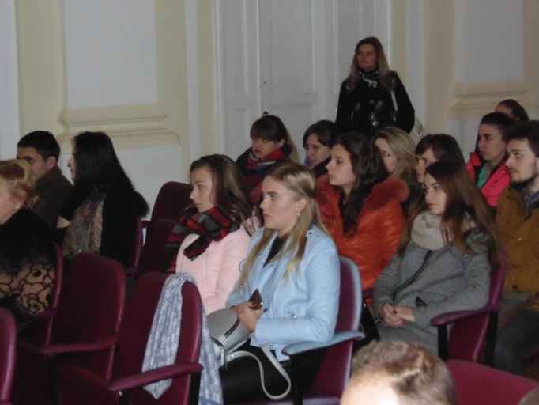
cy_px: 202
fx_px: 1262
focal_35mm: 81
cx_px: 270
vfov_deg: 18.2
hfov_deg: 24.1
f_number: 4.2
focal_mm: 14.6
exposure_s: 1/60
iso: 640
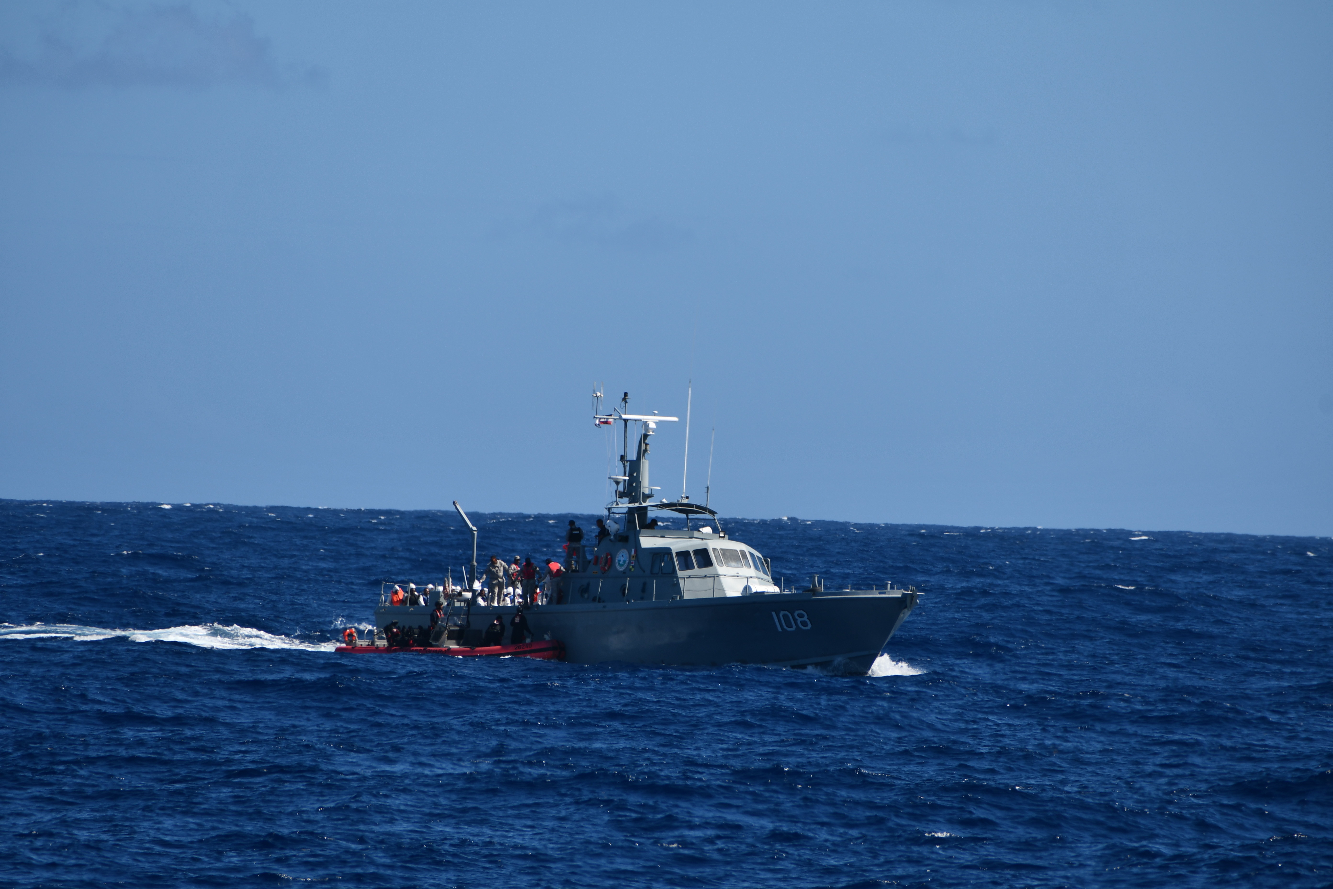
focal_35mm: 450
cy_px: 444
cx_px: 666
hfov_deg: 4.6
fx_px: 16661
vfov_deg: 3.1
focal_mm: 300
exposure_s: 1/500
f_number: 8
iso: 100
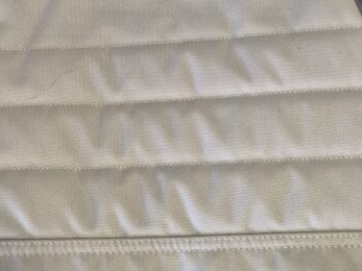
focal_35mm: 53
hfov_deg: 36.1
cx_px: 148
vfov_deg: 27.3
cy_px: 79
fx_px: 554
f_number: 1.8
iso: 1600
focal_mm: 5.4
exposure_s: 1/100
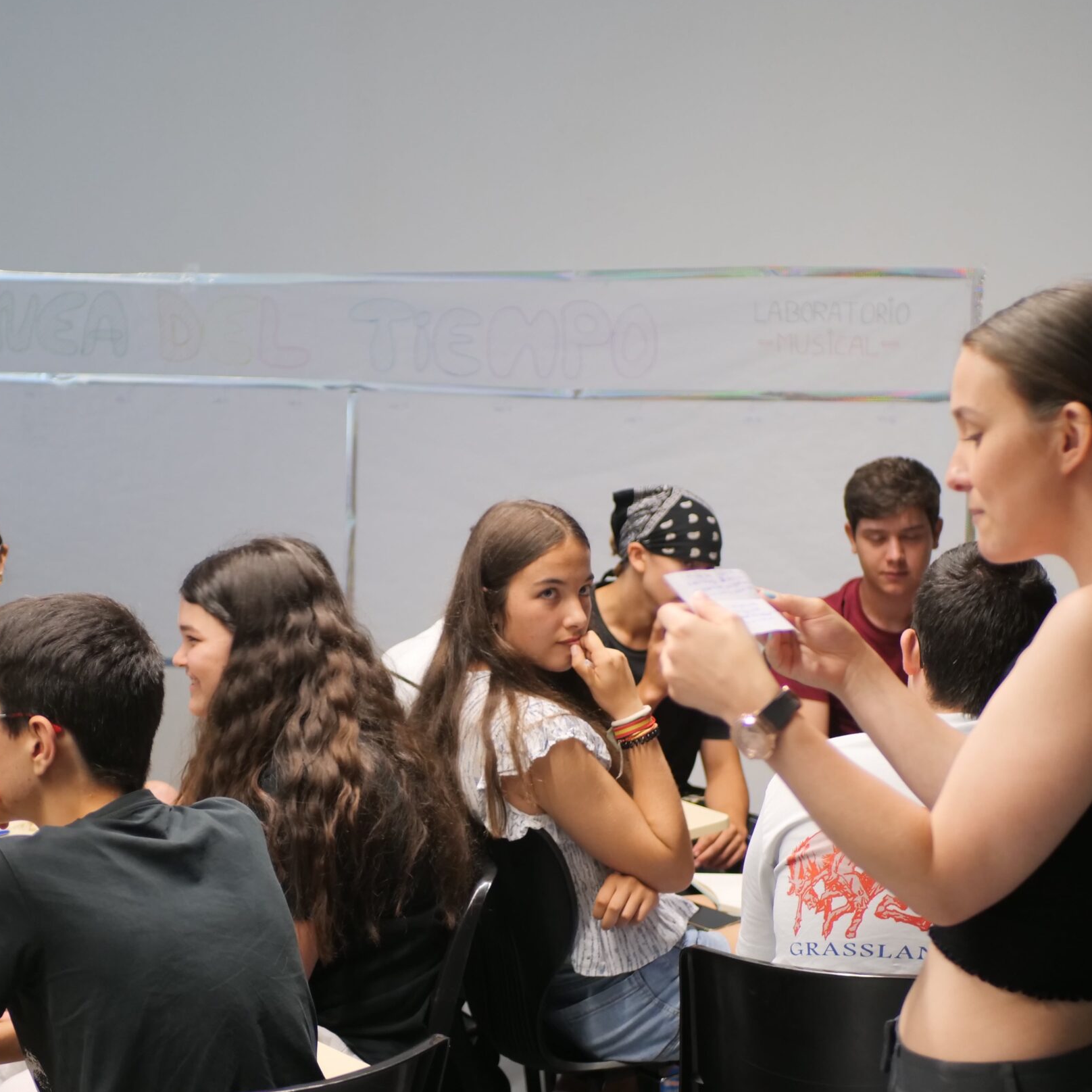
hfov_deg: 24.6
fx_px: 2498
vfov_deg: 24.7
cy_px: 553
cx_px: 466
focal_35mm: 70
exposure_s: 1/60
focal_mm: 25
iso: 640
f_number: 1.7
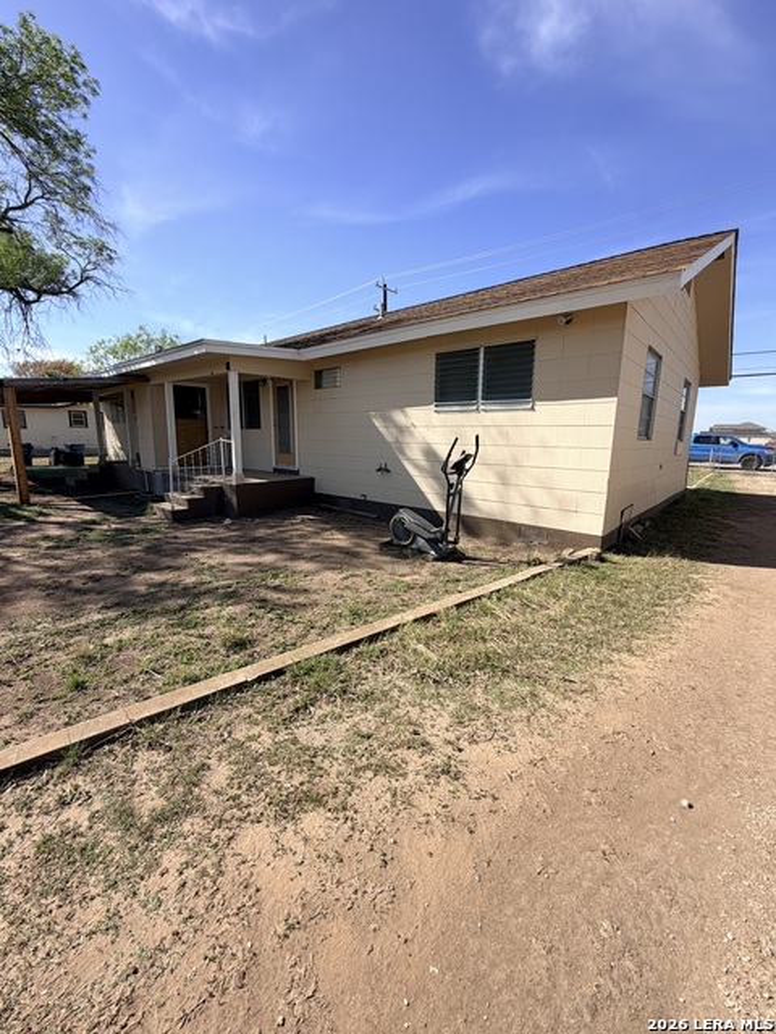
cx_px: 388
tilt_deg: -10.2
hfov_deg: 85.7
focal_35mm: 14
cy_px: 517
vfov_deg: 102.1
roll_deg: -0.9
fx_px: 418
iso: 25
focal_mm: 2.22
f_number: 2.2
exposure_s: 1/770
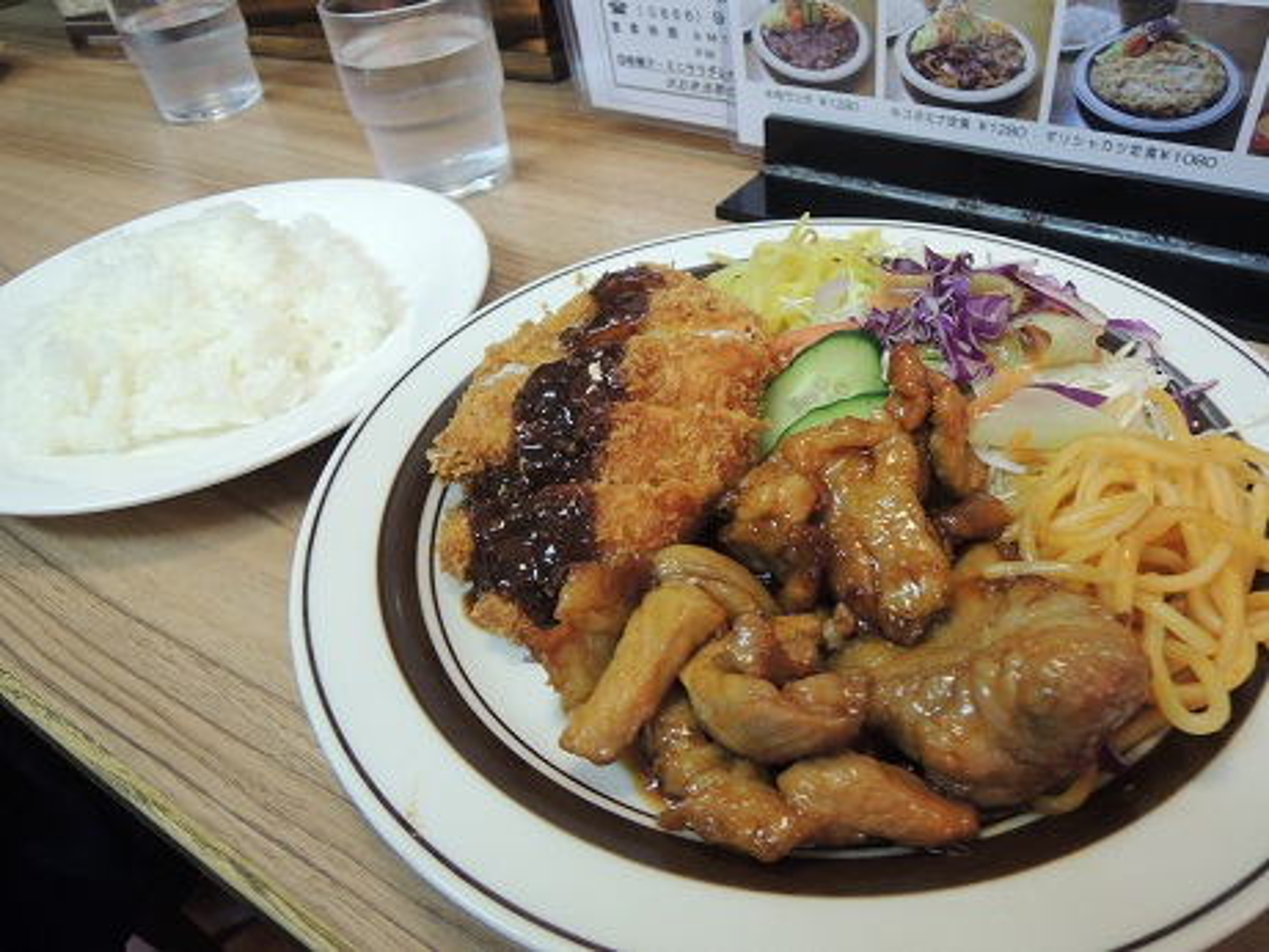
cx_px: 634
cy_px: 476
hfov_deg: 71.6
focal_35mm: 24
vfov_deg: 56.8
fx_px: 880
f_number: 2.8
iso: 220
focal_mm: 4.3
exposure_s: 1/30
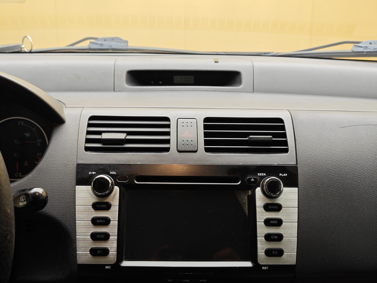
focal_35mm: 46
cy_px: 142
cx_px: 188
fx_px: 501
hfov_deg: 41.2
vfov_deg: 31.5
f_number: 1.9
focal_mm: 8.7
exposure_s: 1/44.8
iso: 250
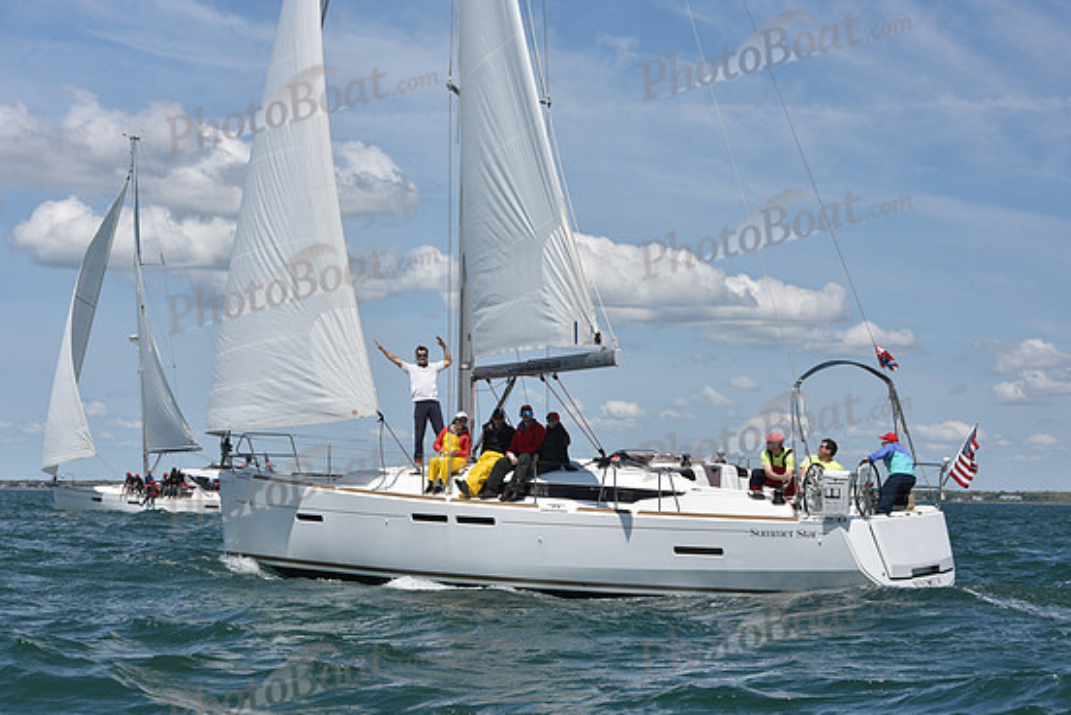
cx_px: 540
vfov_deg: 15.9
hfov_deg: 23.6
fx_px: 2559
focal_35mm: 86
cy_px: 358
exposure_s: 1/800
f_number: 7.1
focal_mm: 82
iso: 320
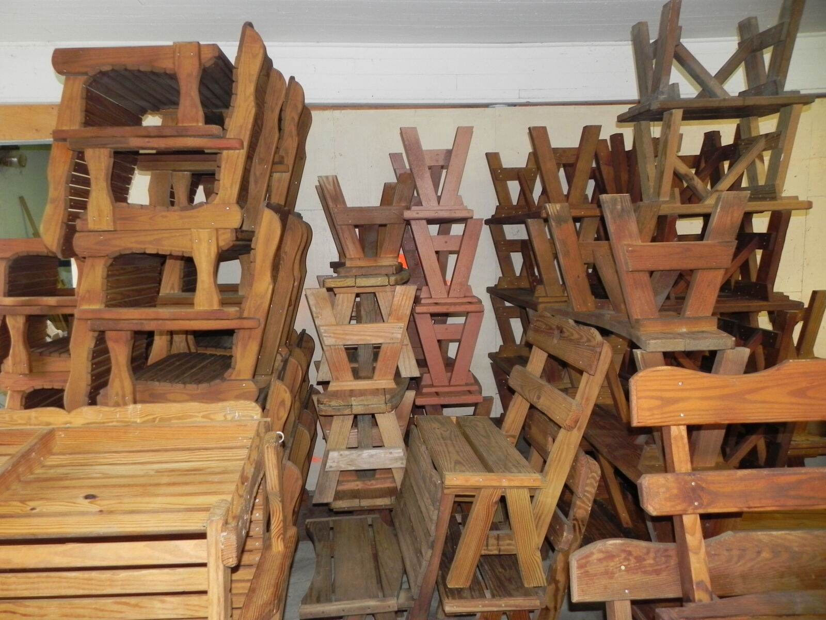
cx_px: 413
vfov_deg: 53.1
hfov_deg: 67.3
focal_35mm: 26
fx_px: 620
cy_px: 310
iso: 200
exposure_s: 1/30
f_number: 2.8
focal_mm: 4.6
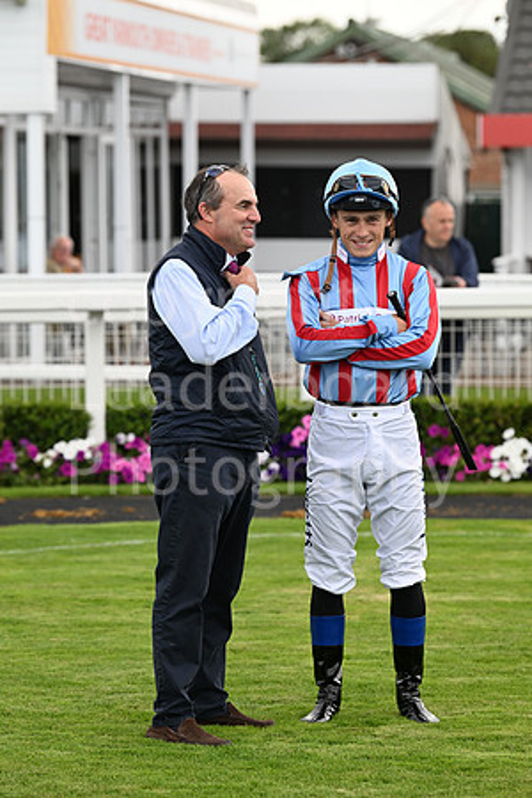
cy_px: 399
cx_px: 266
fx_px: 3546
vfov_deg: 12.8
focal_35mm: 160
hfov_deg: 8.6
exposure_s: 1/800
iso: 500
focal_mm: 160
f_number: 5
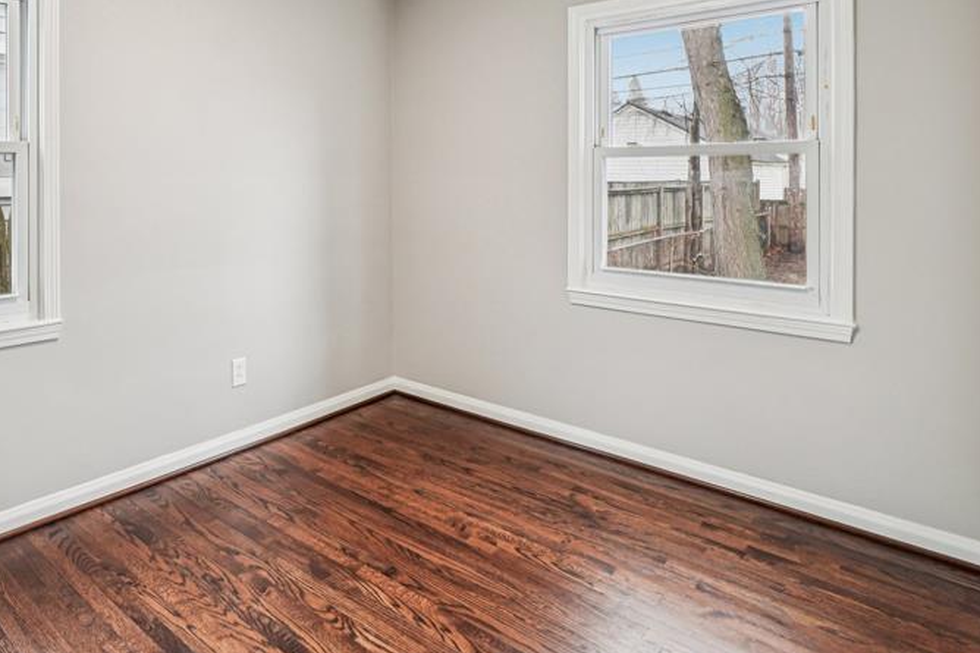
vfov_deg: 53.4
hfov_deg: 72.7
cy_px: 191
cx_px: 290
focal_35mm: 23
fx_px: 626
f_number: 8
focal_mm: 10
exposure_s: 1/20
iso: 400
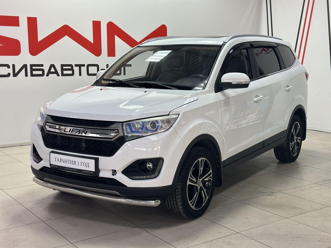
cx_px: 166
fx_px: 459
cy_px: 124
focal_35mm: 48
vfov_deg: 30.3
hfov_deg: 39.7
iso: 80
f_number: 1.78
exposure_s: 1/121
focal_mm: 6.86
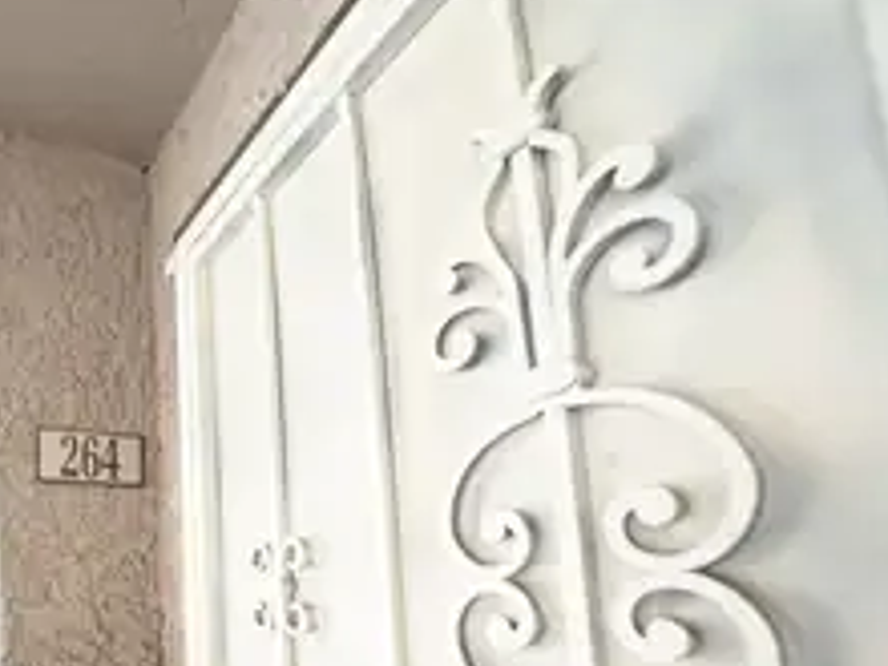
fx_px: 539
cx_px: 93
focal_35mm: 21
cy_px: 523
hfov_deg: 65.7
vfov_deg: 59.0
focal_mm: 12
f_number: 9
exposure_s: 1/200
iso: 2000
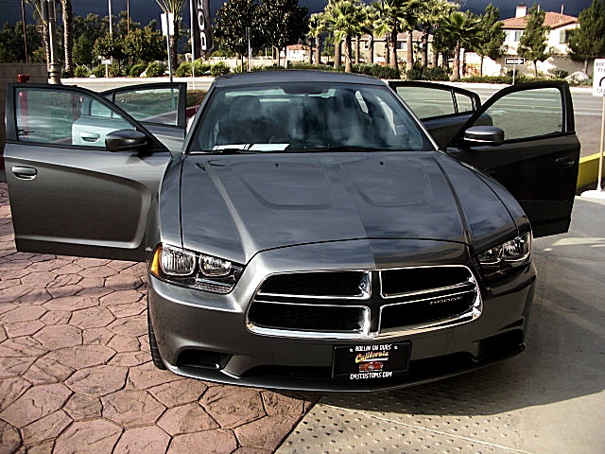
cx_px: 302
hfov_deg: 51.4
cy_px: 227
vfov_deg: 39.7
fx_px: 629
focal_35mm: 36
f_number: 2.8
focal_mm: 6.3
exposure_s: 1/500
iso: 50
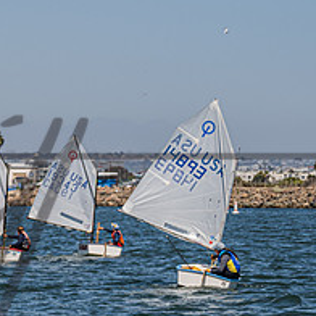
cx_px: -107
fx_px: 2778
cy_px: 192
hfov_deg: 6.5
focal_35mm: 269
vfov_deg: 6.5
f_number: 6
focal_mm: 84
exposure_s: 1/1000
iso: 250
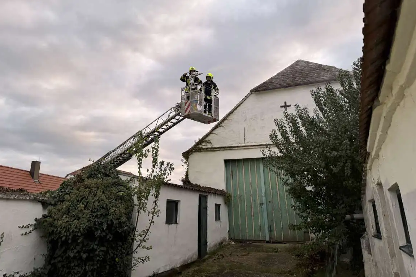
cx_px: 203
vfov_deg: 49.5
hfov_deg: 69.4
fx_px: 300
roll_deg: +3.2
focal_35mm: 26
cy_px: 134
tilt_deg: +13.9
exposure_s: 1/60
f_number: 1.78
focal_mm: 6.76
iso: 500
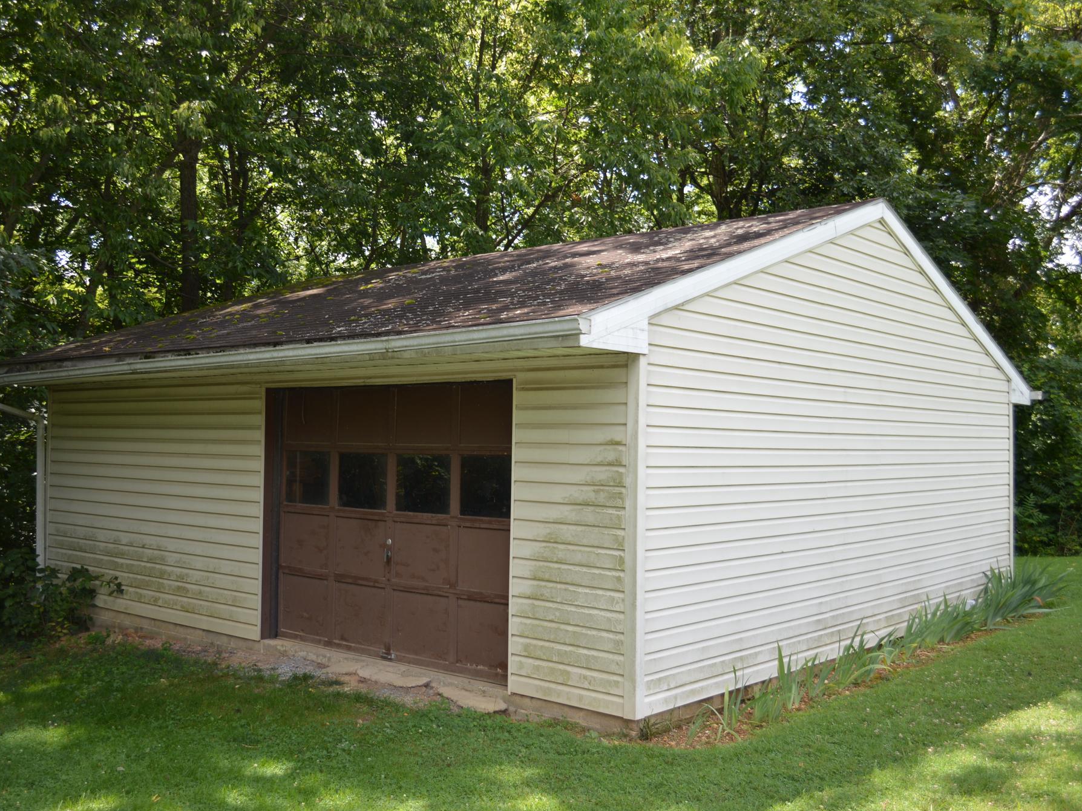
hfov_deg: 55.2
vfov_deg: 42.9
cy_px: 411
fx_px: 1031
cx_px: 479
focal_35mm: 33
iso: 100
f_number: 4
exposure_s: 1/200
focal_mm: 20
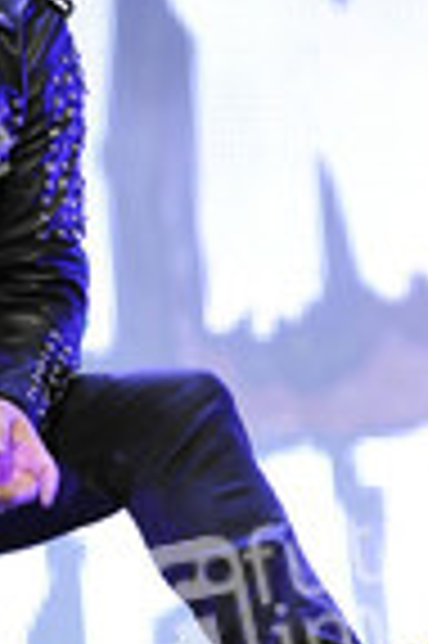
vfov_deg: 7.4
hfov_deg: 4.9
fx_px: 4987
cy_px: 378
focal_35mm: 279
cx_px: -90
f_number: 2.8
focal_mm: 100
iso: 800
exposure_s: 1/320
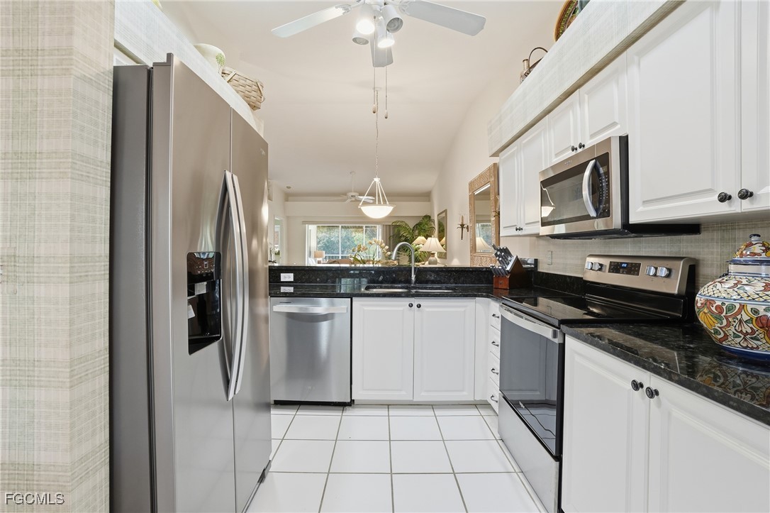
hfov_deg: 96.8
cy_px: 256
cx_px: 385
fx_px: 342
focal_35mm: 16
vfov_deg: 73.7
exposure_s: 1/25
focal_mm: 16
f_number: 9
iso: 400
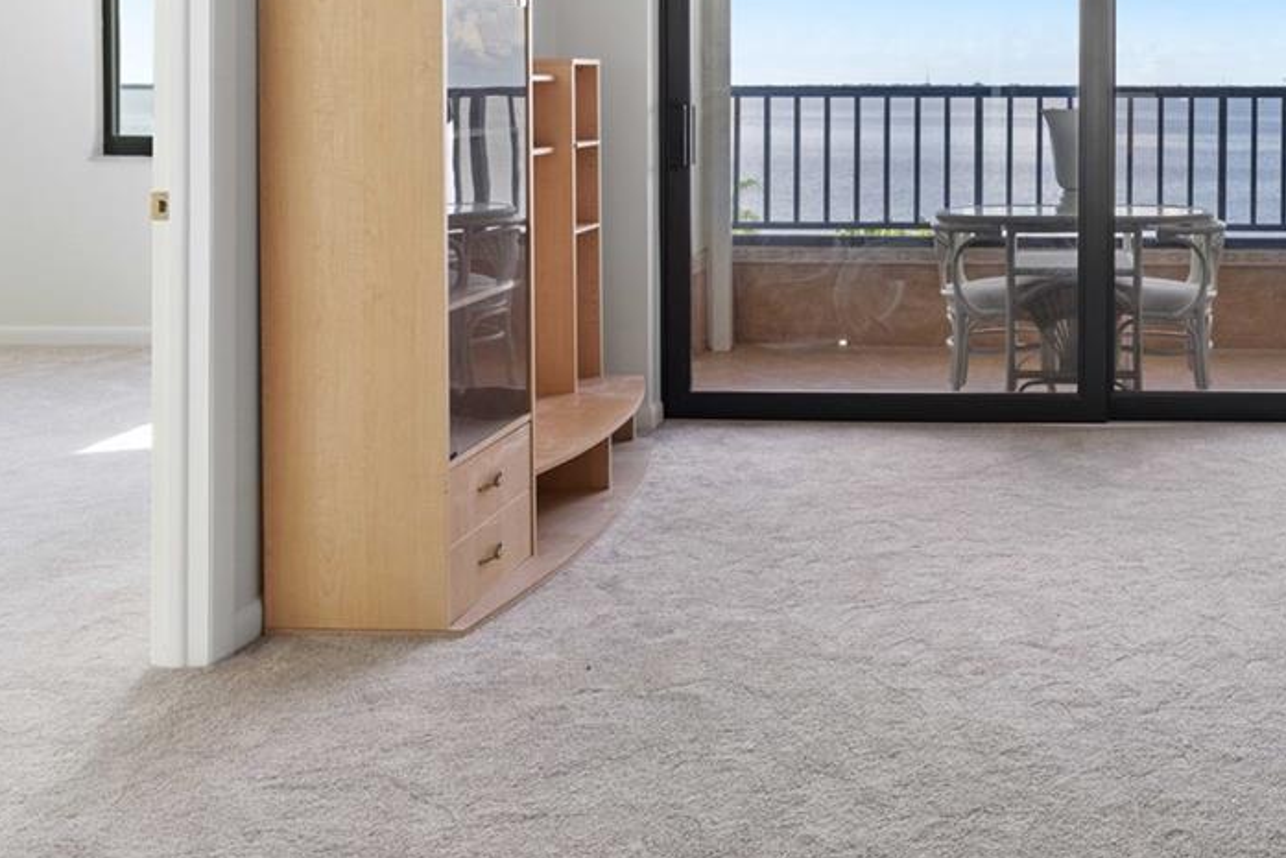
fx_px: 1393
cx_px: 1028
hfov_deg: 46.9
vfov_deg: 32.7
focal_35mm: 39
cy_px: 107
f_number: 8
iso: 400
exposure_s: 1/10
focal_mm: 17
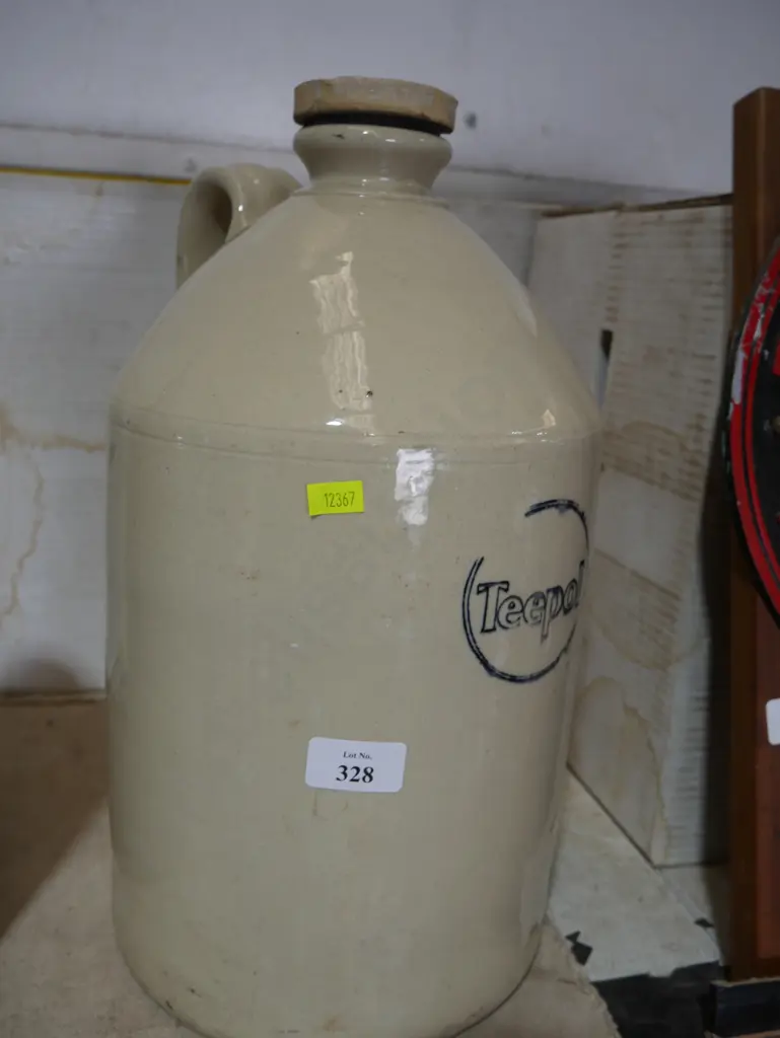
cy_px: 519
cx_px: 390
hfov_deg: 46.8
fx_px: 901
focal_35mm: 30
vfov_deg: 59.9
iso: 200
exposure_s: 1/100
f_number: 3.6
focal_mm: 15
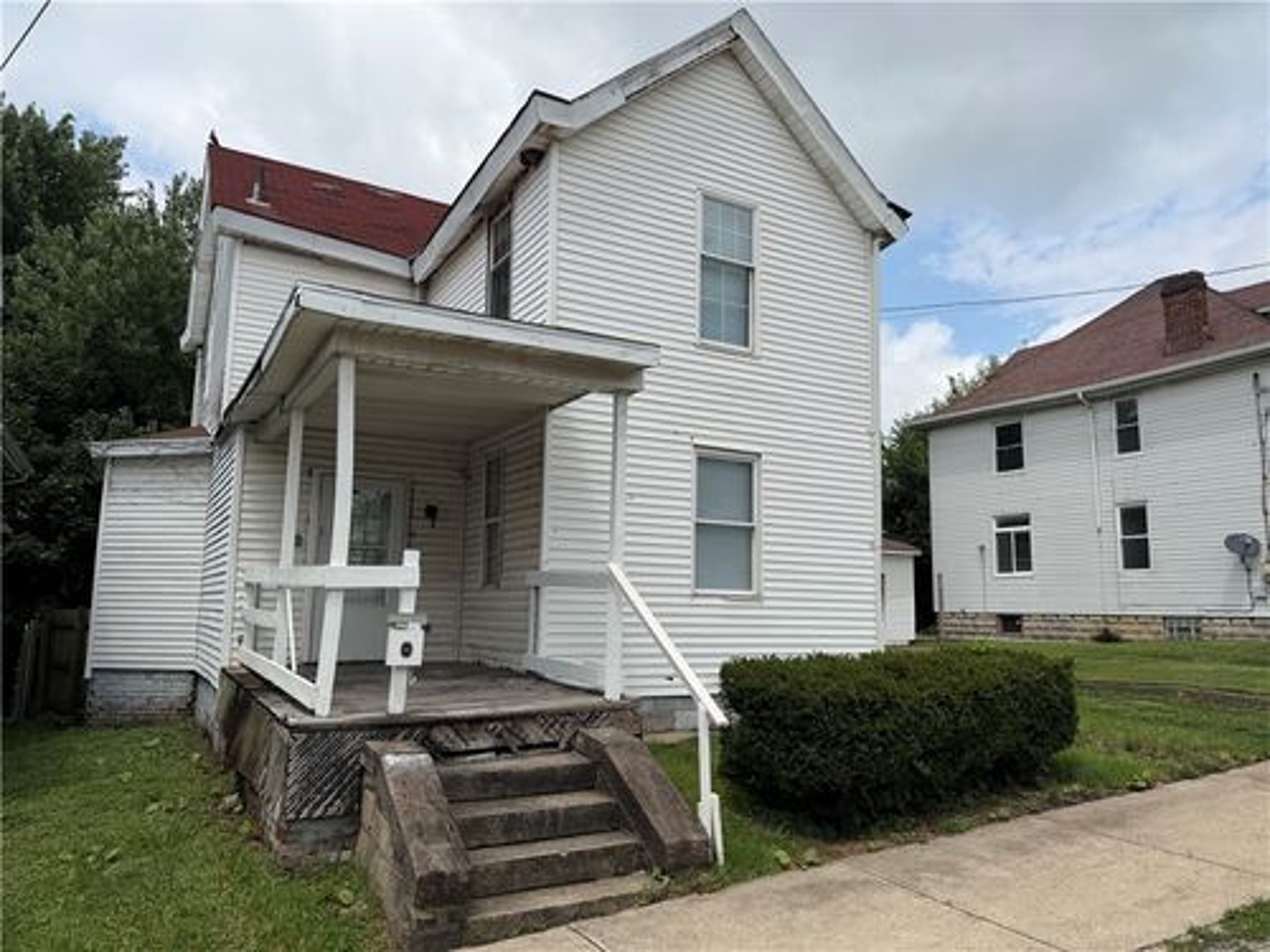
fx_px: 881
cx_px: 635
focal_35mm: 24
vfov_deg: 56.8
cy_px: 476
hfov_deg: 71.6
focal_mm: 6.76
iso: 80
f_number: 1.78
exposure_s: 1/7353
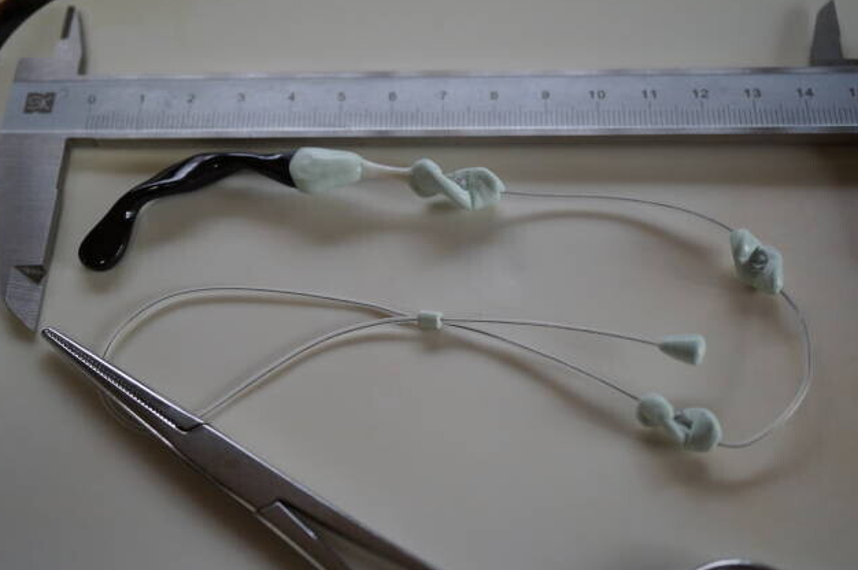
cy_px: 283
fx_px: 1095
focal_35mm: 46
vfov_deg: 29.2
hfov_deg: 42.8
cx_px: 422
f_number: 4
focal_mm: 30
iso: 1000
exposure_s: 1/160
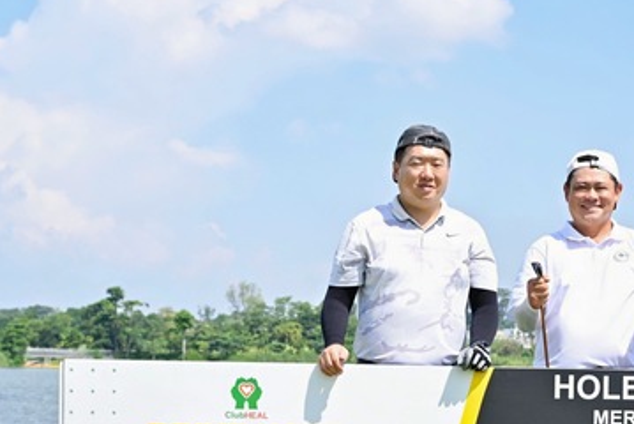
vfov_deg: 13.8
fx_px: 1727
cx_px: 562
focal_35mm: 98
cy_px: 389
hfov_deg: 20.4
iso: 125
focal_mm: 47
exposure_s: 1/400
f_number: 6.3
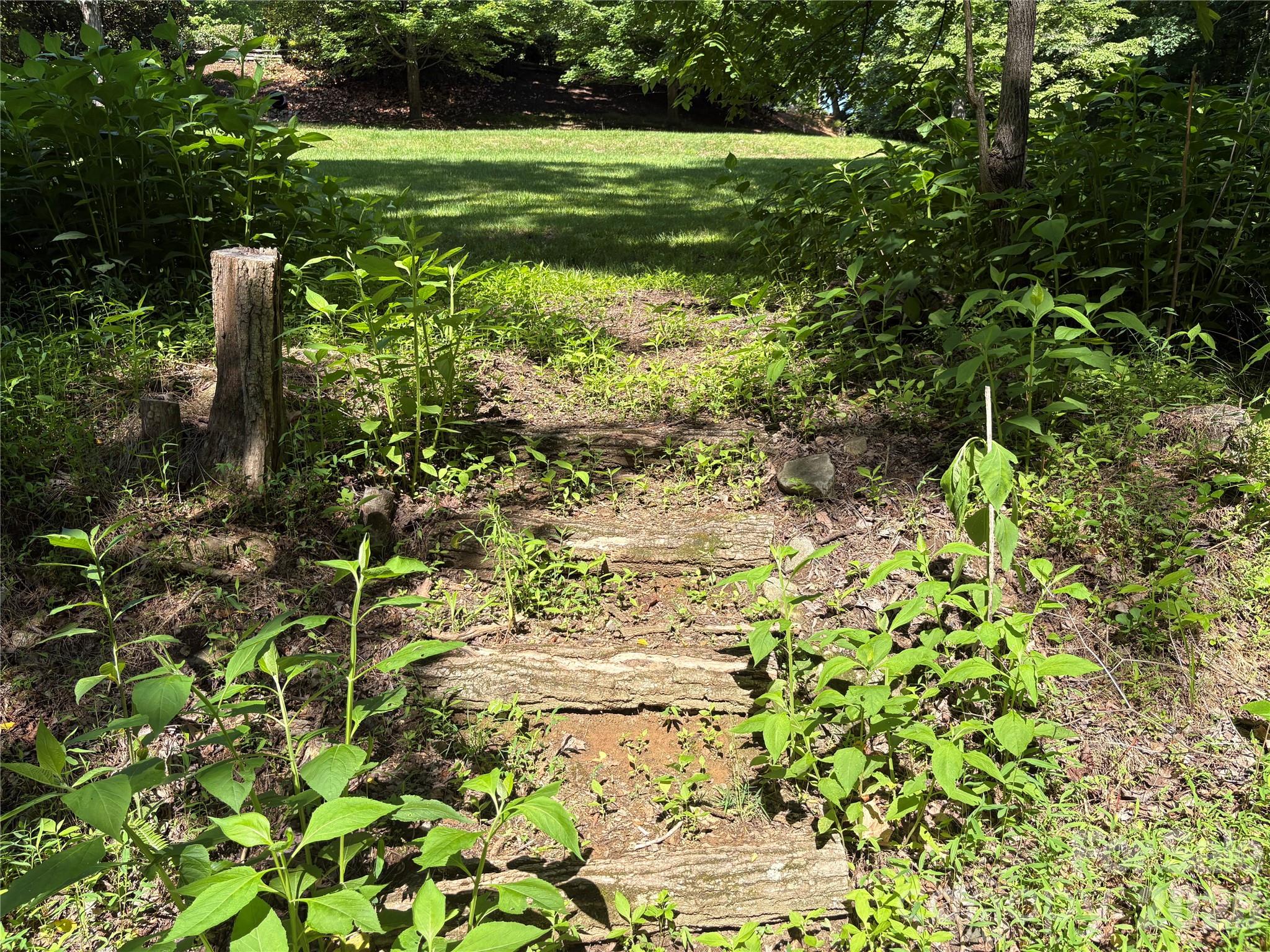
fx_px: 954
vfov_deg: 53.1
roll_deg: +1.4
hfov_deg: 67.3
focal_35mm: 26
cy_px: 476
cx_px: 635
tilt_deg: -12.2
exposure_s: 1/1001
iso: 50
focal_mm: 5.96
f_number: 1.6
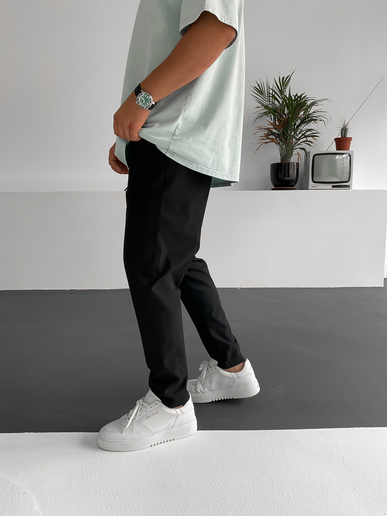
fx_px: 432
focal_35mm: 29
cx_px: 194
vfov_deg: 61.7
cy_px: 258
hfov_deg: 48.2
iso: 40
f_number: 1.8
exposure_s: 1/120
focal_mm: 3
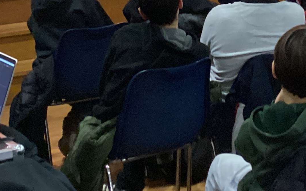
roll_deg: +1.7
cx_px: 244
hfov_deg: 20.6
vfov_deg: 12.4
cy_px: -99
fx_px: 834
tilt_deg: -2.5
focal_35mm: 100
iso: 400
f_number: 2.4
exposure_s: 1/33
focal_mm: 3.3
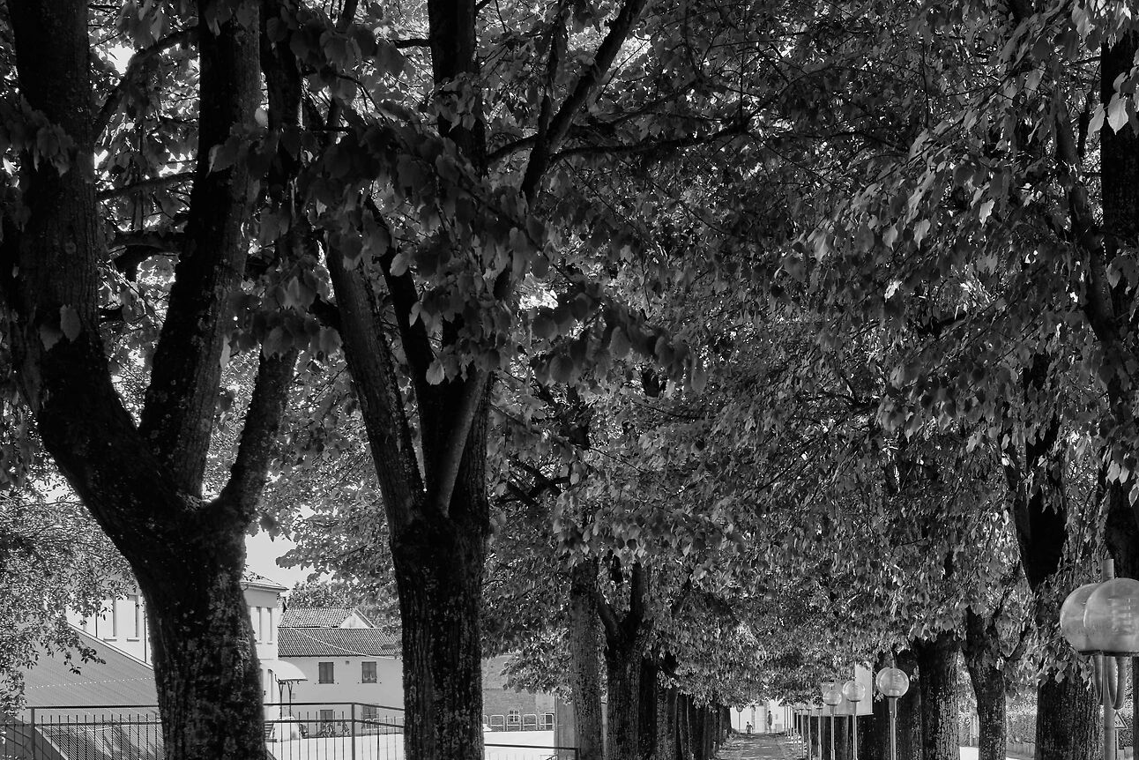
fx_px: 2057
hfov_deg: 30.8
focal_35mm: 65
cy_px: 704
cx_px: 741
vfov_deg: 20.5
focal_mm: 23
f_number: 5.6
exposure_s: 1/56
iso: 400
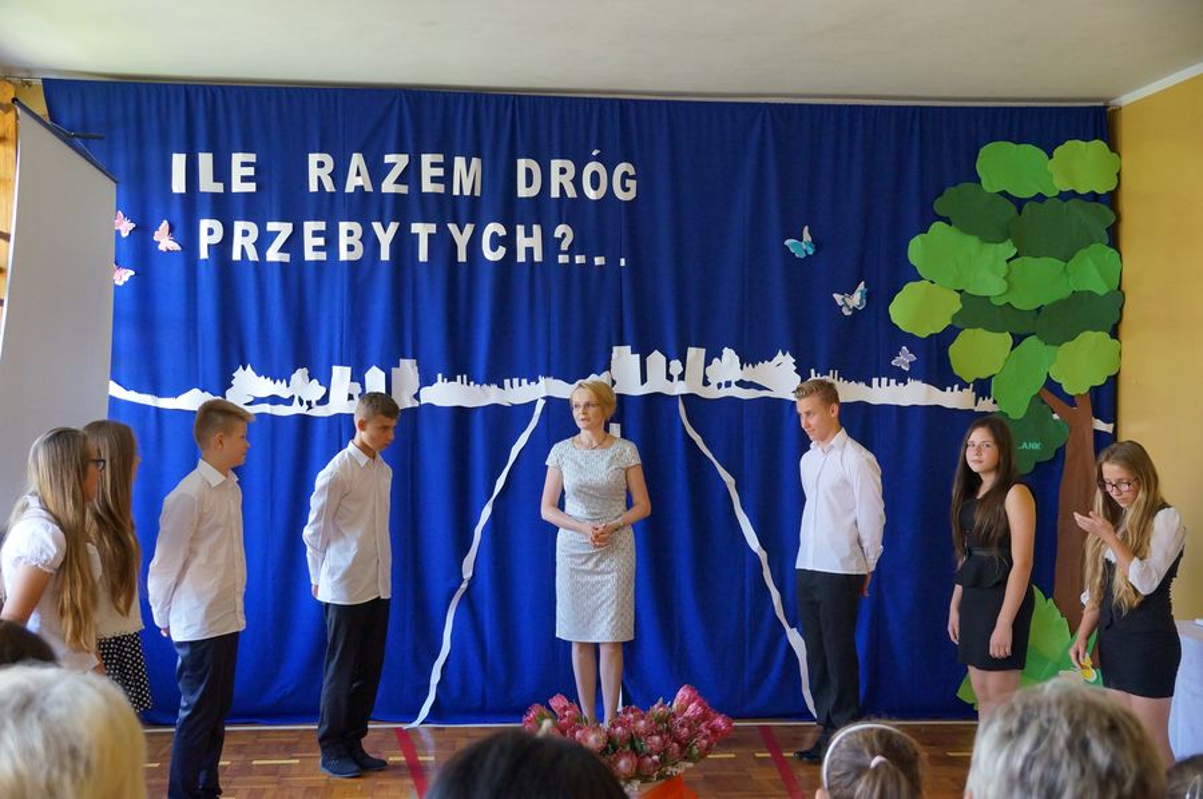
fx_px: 1502
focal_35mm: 45
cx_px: 602
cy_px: 400
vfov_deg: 29.8
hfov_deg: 43.6
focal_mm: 30
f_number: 4.5
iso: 1250
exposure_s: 1/160
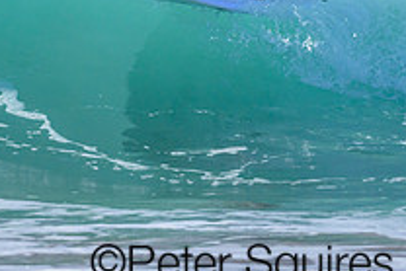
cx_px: 242
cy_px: -61
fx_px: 25223
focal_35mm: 2235
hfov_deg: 0.9
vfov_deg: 0.6
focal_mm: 800
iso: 800
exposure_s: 1/4000
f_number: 6.3
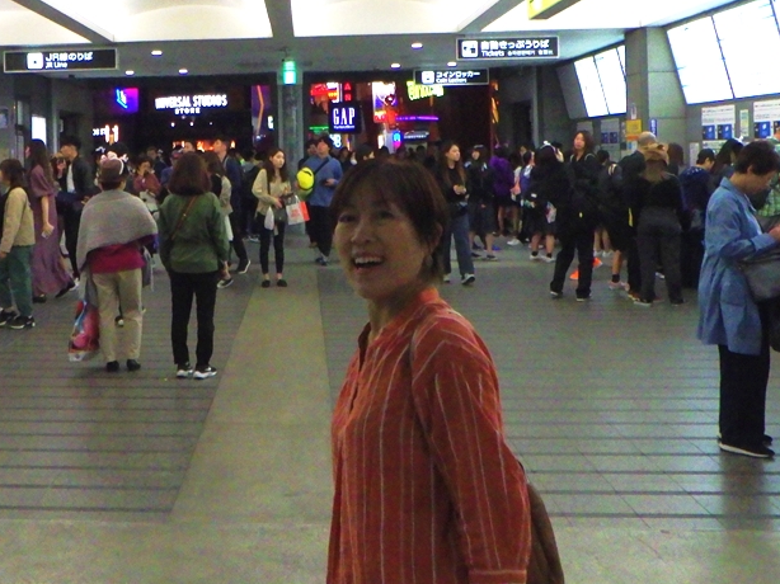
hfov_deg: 42.7
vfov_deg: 32.8
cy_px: 136
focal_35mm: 43
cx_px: 210
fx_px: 969
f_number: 3.5
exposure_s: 1/40
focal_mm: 5
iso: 160
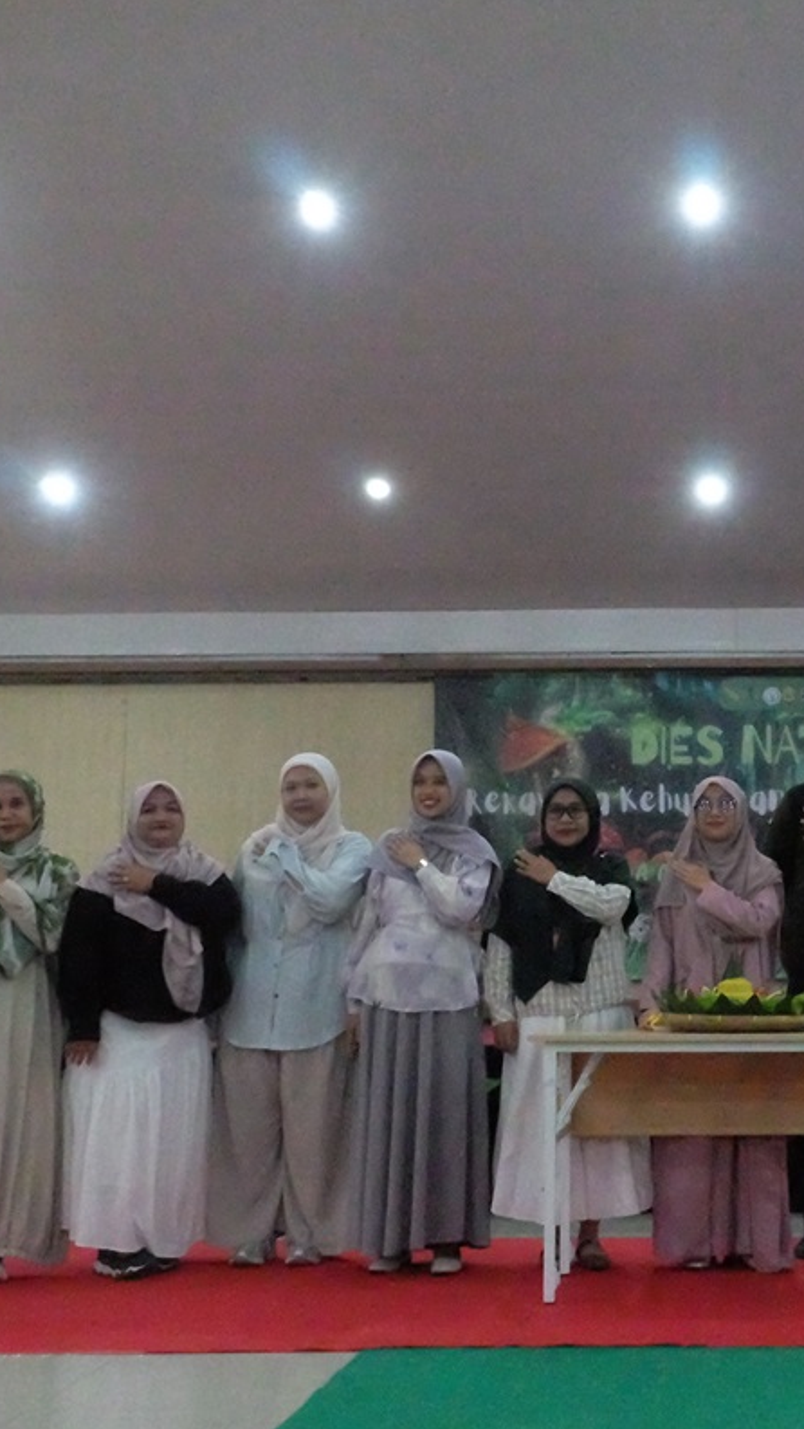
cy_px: 711
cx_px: 712
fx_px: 1742
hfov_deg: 25.3
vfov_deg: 44.6
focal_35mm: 46
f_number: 10
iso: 25600
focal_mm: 19.2
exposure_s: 1/125
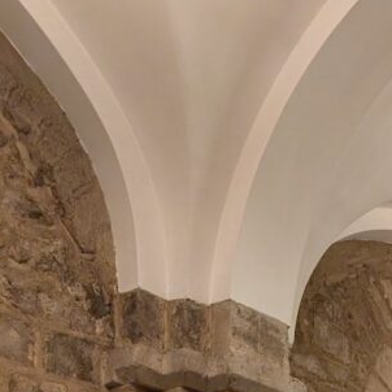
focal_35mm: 71
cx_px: 491
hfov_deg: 22.2
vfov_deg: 20.1
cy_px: 626
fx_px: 910
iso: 824
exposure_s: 1/22.8
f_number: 1.68
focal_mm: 6.9
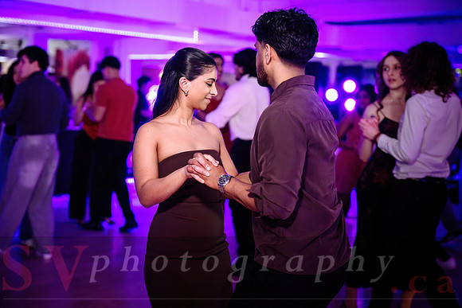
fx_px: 704
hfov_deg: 36.3
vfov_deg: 24.7
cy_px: 139
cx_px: 231
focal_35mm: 55
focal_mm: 50
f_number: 2
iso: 2000
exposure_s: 1/200
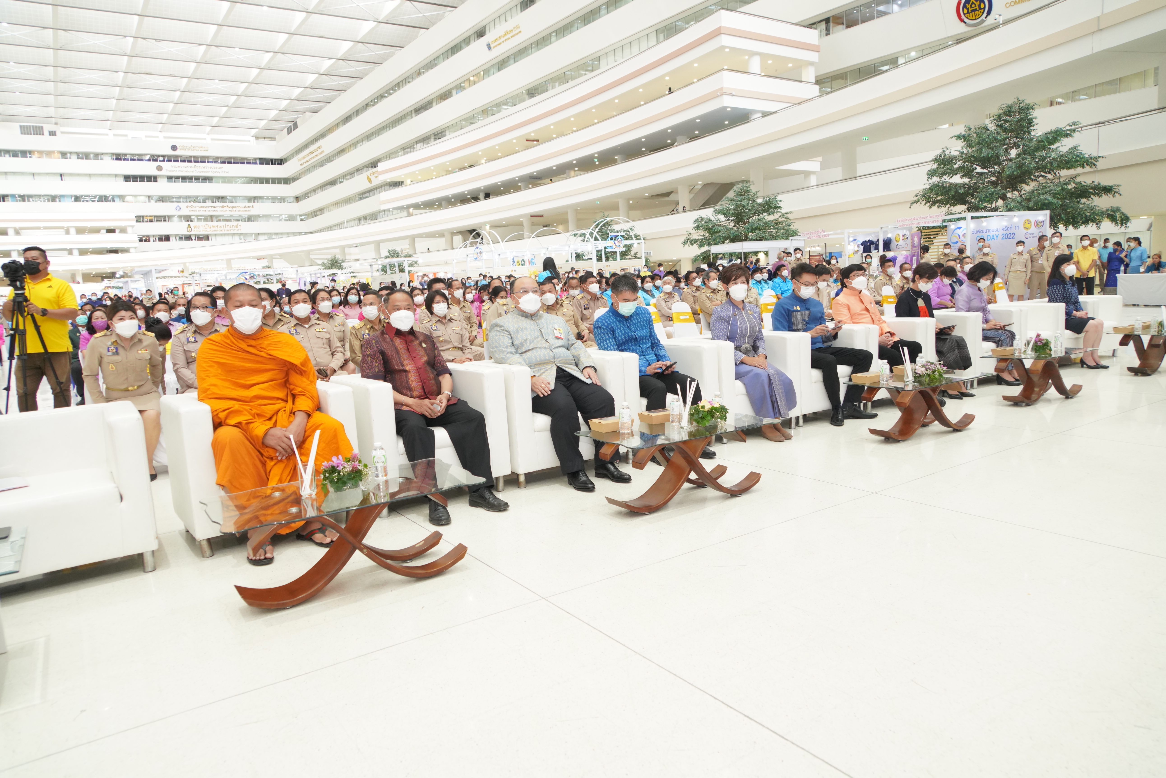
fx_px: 777
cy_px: 389
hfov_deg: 73.7
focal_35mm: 24
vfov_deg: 53.2
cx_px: 583
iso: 2500
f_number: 5.6
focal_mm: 24
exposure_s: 1/100
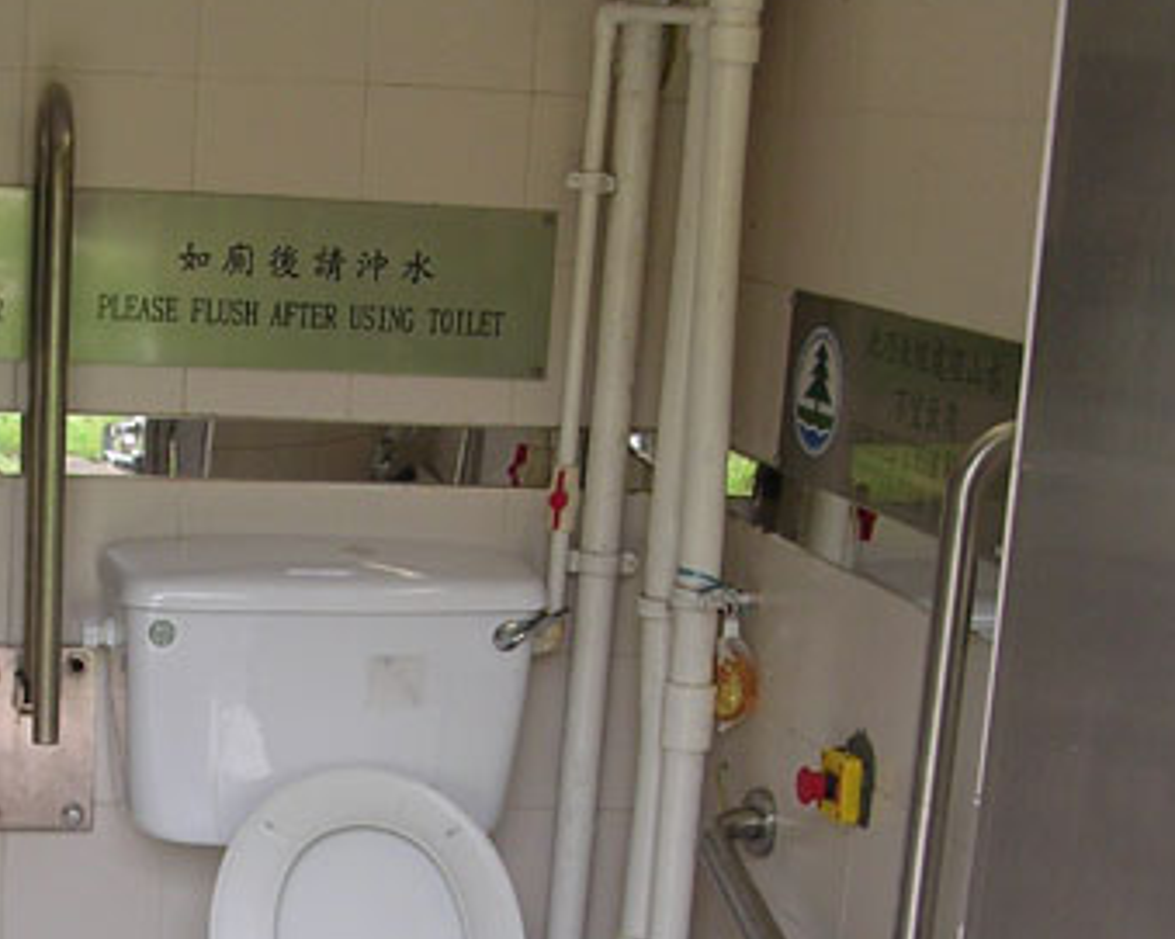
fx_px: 2434
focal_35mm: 70
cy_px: 811
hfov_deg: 26.7
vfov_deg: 21.4
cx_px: 246
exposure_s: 1/145
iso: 100
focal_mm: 5.8
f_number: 2.8
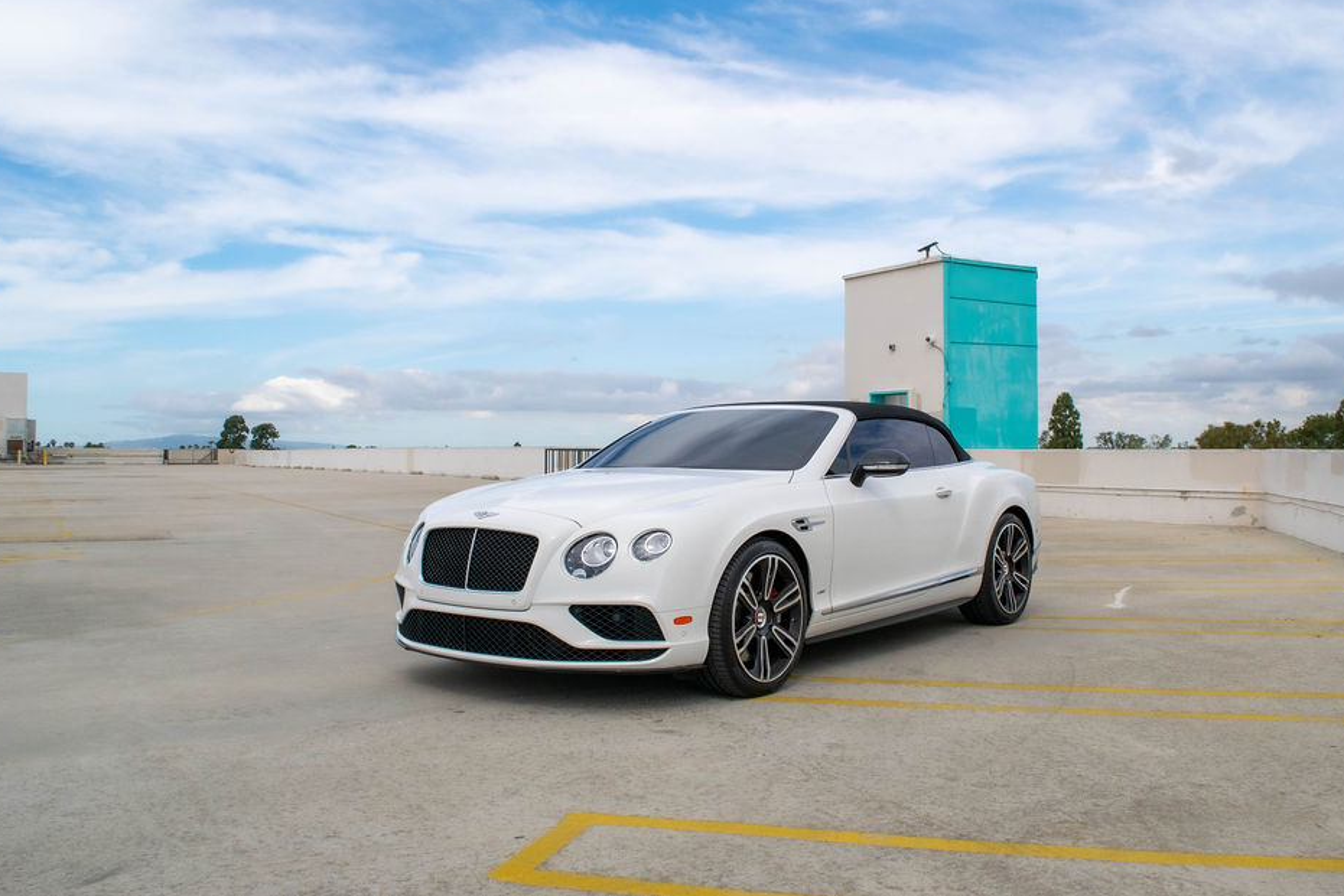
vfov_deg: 39.9
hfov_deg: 57.2
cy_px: 406
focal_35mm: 33
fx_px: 1232
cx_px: 719
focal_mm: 20
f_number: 7.1
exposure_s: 1/2000
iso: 400
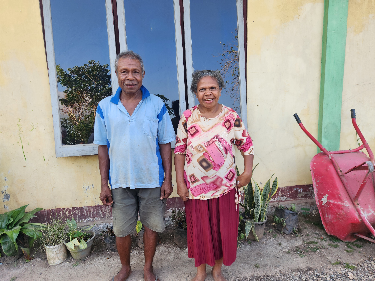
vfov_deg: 58.9
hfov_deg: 73.9
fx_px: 249
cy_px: 140
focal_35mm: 23
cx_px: 188
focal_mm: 5.4
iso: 40
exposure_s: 1/180
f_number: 1.8
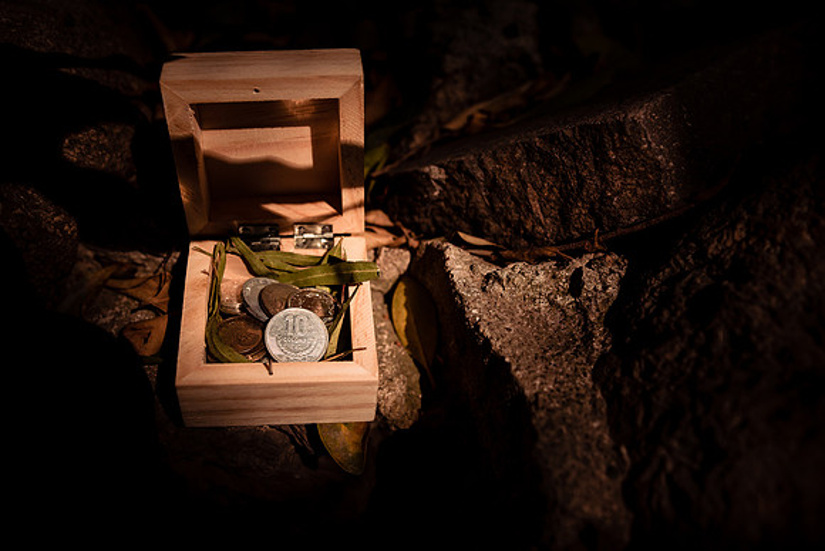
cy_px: 276
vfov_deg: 37.9
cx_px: 412
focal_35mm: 35
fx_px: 802
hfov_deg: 54.4
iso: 800
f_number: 4
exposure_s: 1/4000
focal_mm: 35
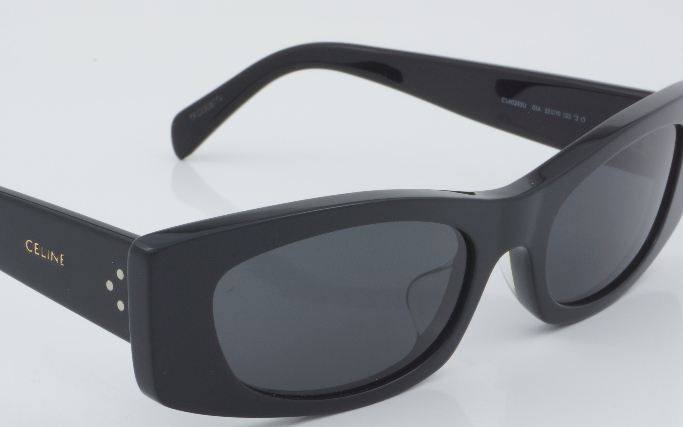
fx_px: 2097
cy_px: 232
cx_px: 263
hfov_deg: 18.5
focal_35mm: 113
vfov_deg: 11.6
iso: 100
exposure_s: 1/3
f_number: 32
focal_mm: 55
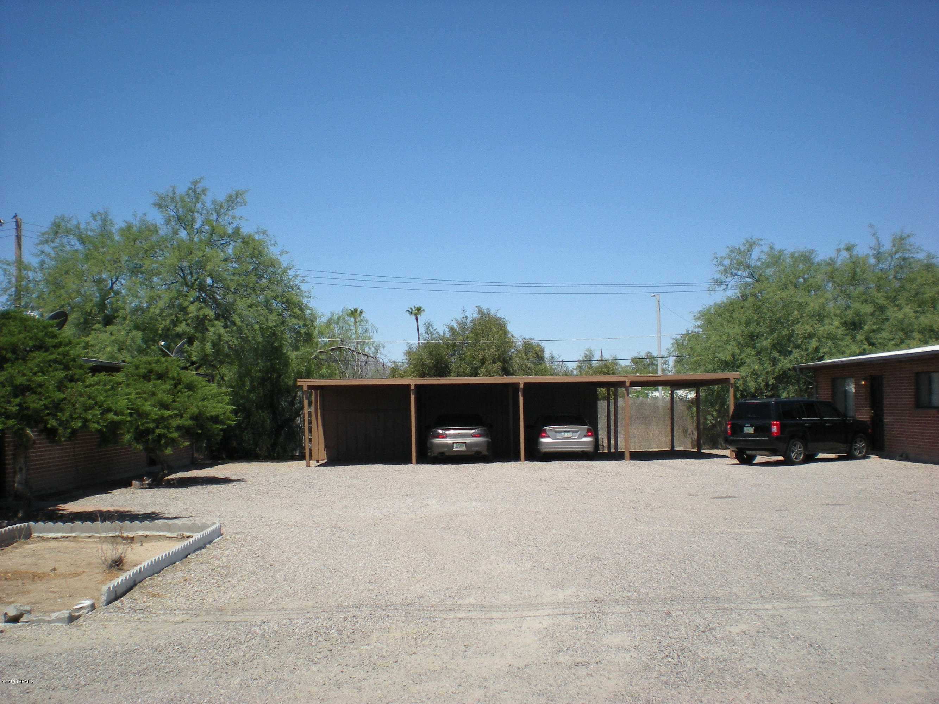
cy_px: 352
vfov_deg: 37.7
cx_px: 470
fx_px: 1031
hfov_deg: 49.0
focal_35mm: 38
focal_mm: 6.3
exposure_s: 1/724
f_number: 4.6
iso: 89
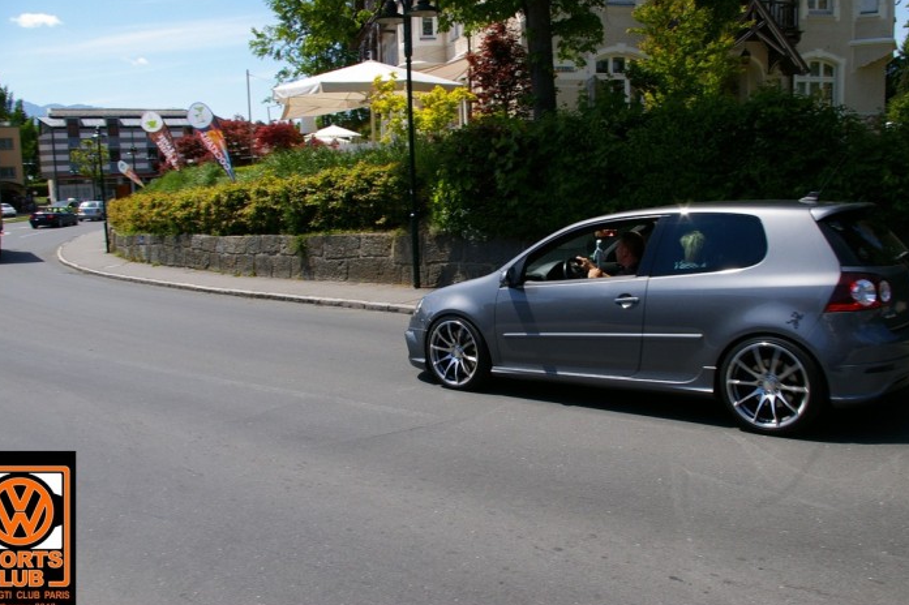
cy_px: 271
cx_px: 485
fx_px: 782
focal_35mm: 31
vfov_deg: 42.2
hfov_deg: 60.3
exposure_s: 1/180
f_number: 9.5
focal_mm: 18
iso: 200
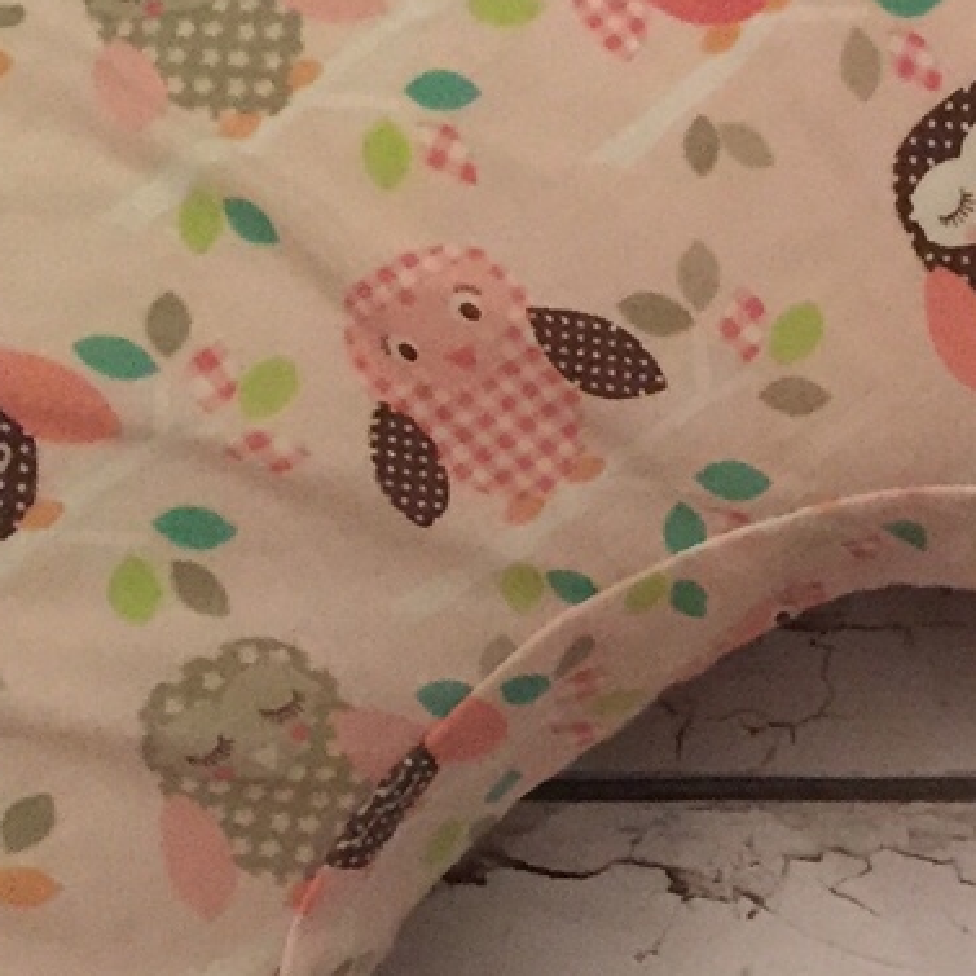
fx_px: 3541
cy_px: 929
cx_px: 1742
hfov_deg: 14.0
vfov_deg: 15.5
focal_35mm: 111
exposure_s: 1/30
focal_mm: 4.15
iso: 160
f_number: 2.2
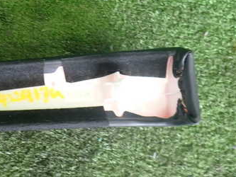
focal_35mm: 54
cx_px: 38
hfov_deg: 34.1
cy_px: 65
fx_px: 368
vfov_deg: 27.0
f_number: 2.3
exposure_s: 1/30
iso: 200
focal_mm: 5.4
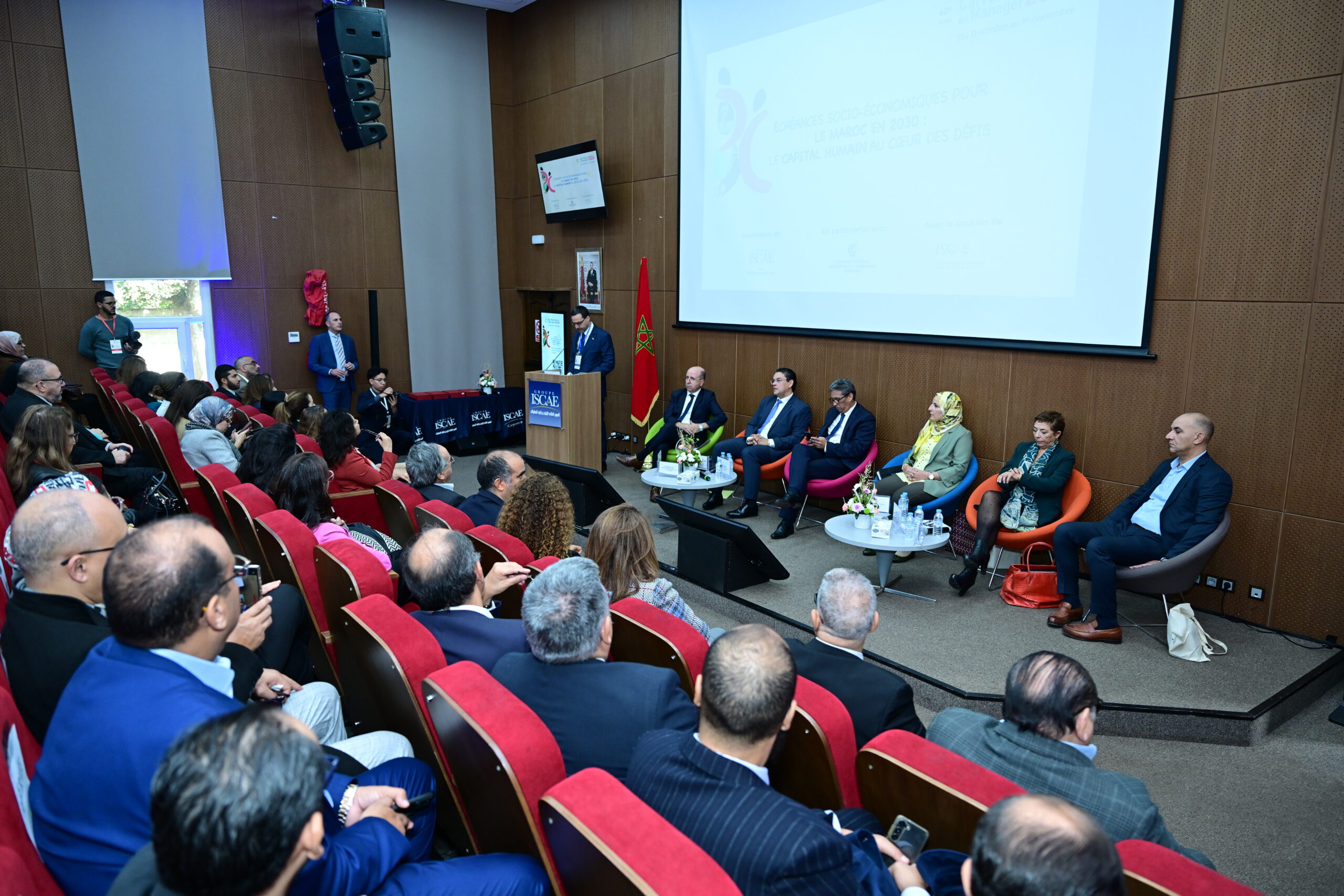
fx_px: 896
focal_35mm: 24
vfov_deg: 53.1
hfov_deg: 73.7
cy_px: 448
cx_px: 672
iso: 1250
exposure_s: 1/160
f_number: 3.2
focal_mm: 24
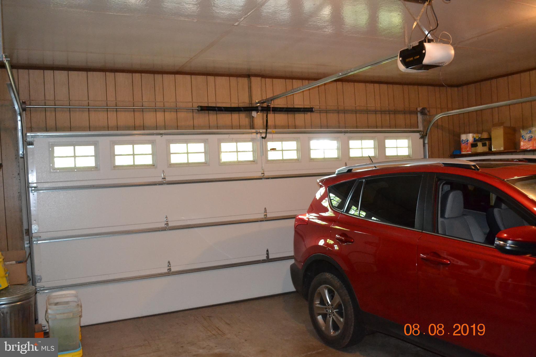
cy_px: 178
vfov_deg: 43.6
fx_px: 447
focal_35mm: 30
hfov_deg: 61.9
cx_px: 268
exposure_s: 1/60
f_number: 3.8
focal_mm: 20
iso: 3200
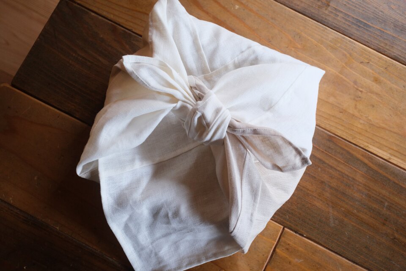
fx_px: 507
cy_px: 136
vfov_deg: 29.9
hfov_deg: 43.6
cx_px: 203
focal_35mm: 45
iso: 1600
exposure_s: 1/100
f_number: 2.8
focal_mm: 30
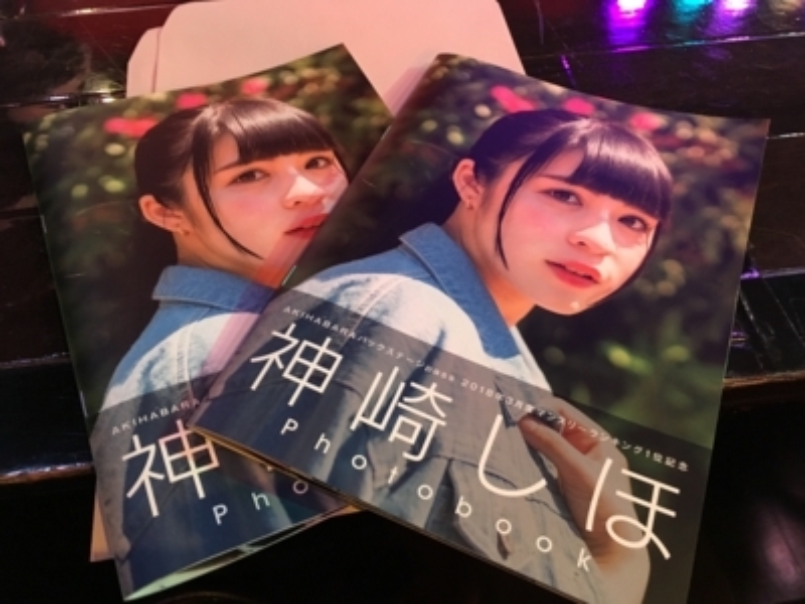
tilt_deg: -55.5
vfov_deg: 48.2
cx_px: 402
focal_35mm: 29
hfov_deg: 61.7
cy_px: 302
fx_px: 674
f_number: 2.2
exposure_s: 1/15
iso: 200
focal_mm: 4.15
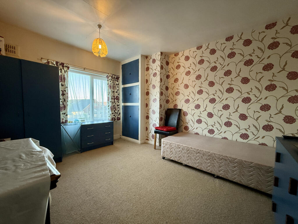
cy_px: 112
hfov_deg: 102.1
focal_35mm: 14
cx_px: 149
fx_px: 121
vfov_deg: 85.7
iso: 320
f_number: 2.2
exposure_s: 1/50
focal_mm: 2.22
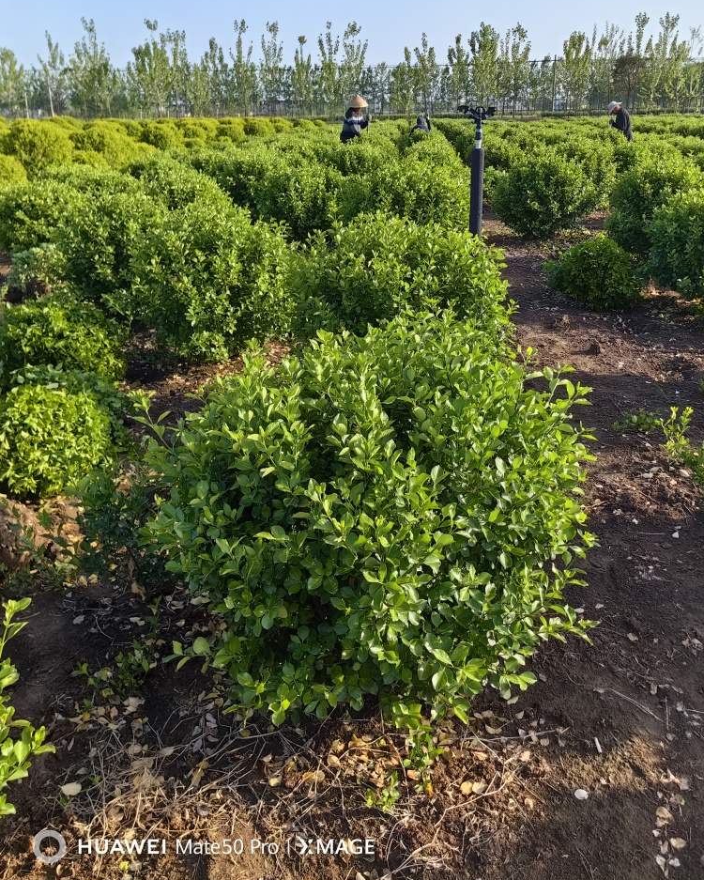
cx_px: 375
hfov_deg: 48.5
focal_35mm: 30
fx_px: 781
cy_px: 383
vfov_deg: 58.6
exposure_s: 1/2217
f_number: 2
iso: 50
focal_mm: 5.75
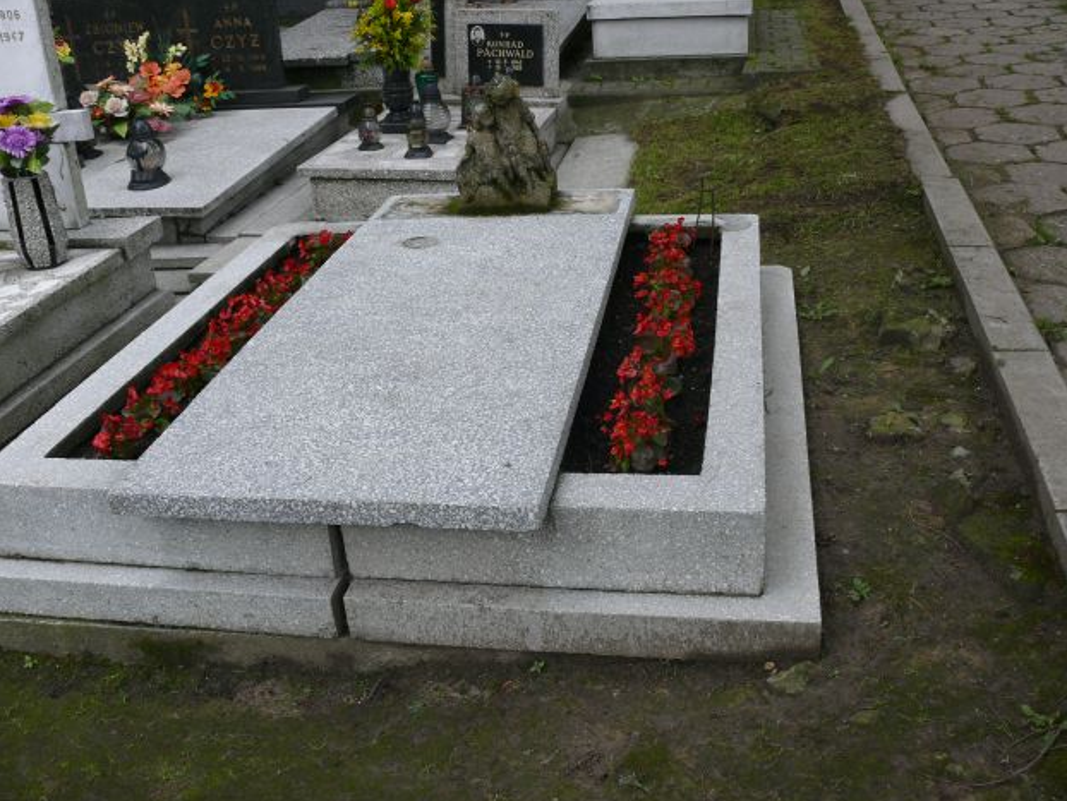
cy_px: 405
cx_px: 520
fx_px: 1110
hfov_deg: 51.3
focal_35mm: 36
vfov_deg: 39.7
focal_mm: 7.4
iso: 100
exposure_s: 1/125
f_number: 4
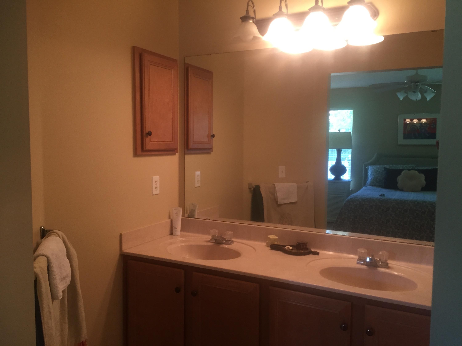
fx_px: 387
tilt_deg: -3.5
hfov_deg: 61.7
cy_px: 173
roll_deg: -2.1
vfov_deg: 48.2
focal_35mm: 29
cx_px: 231
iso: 100
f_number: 2.2
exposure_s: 1/30
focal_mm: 4.15
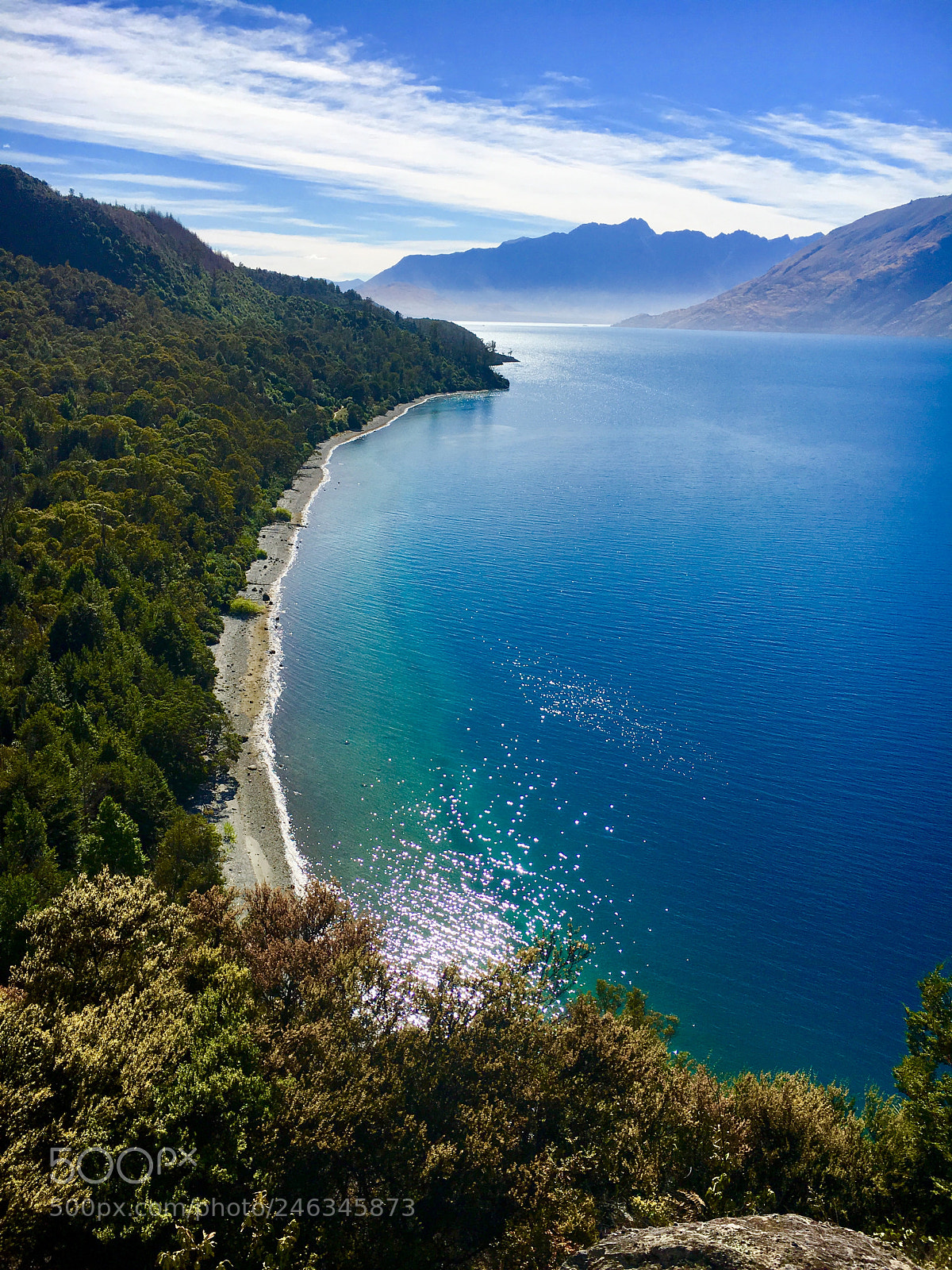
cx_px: 476
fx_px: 1063
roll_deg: -1.6
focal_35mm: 29
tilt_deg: -16.1
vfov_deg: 61.7
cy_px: 635
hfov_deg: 48.2
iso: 25
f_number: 2.2
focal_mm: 4.15
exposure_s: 1/3077
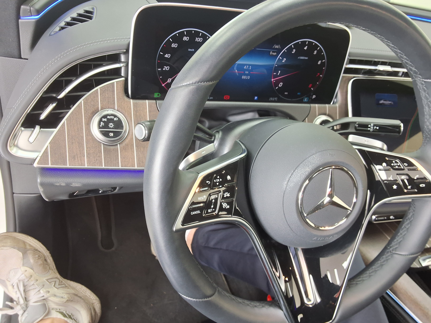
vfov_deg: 49.7
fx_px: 349
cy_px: 162
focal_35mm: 28
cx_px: 216
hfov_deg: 63.4
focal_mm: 2.91
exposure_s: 1/40
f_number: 1.9
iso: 80
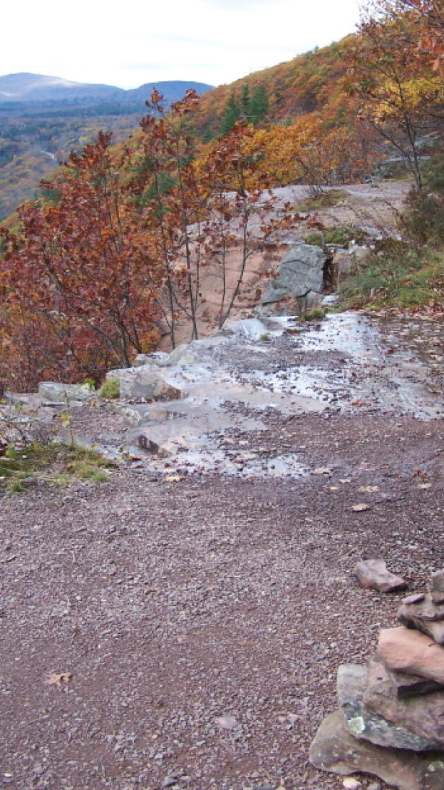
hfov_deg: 23.5
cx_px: 225
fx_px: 1068
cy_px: 364
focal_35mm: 51
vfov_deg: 40.6
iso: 80
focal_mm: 6.3
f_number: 2.8
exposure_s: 1/320
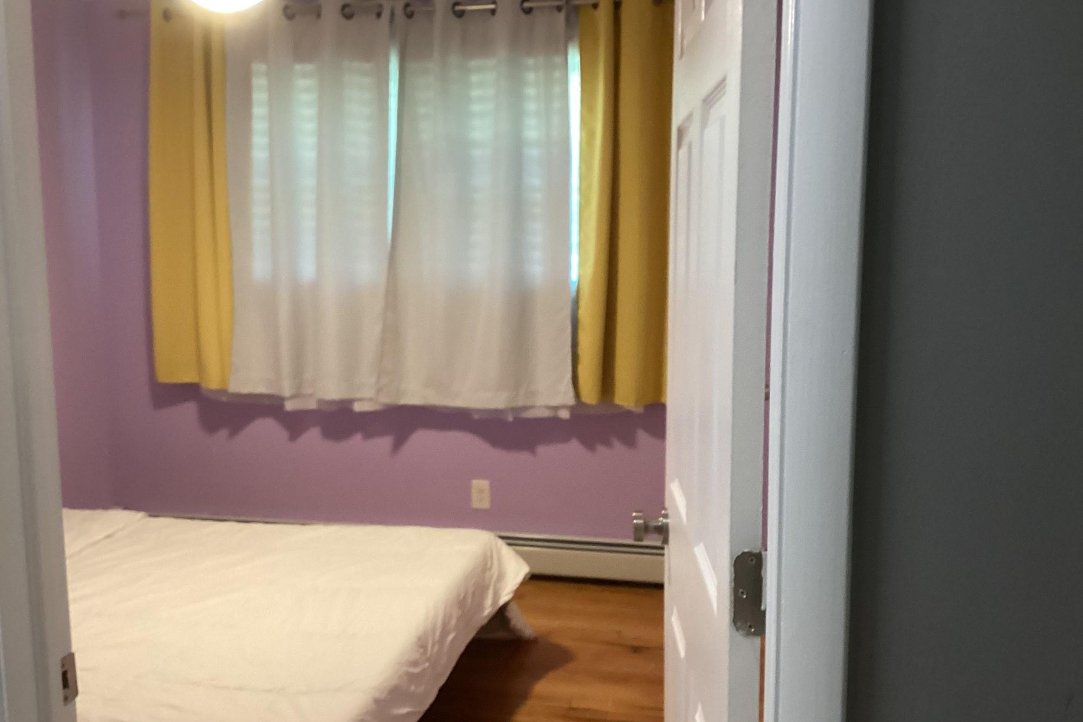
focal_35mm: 33
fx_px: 993
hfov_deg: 57.2
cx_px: 541
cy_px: 365
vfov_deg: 40.0
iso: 320
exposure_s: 1/60
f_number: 2.4
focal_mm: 3.3
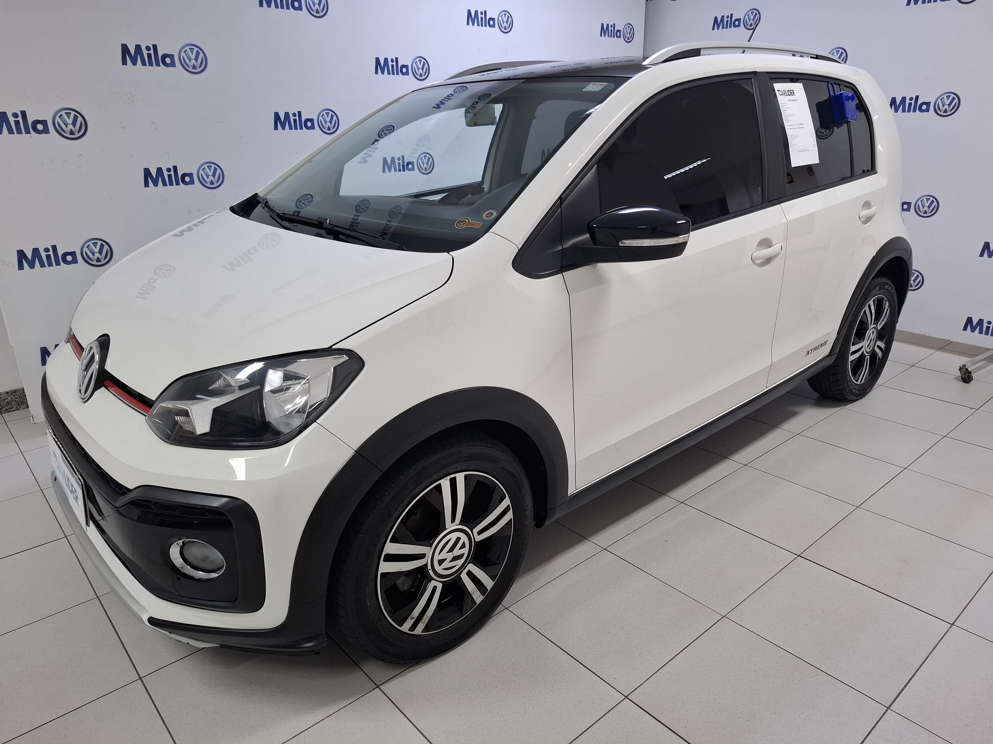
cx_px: 496
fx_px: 660
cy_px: 372
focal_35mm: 23
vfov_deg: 58.9
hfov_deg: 73.9
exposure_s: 1/60
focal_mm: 5.54
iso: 250
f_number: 1.8
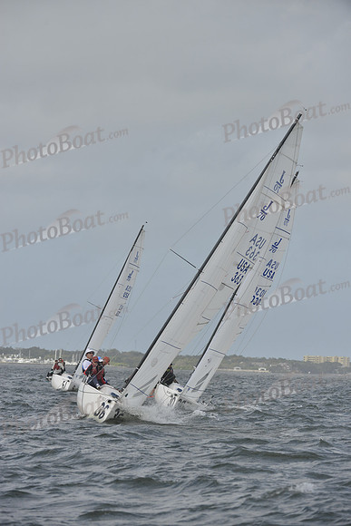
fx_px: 2923
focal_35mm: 200
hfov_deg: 6.9
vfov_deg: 10.3
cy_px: 263
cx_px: 176
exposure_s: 1/1600
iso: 400
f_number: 7.1
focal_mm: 200
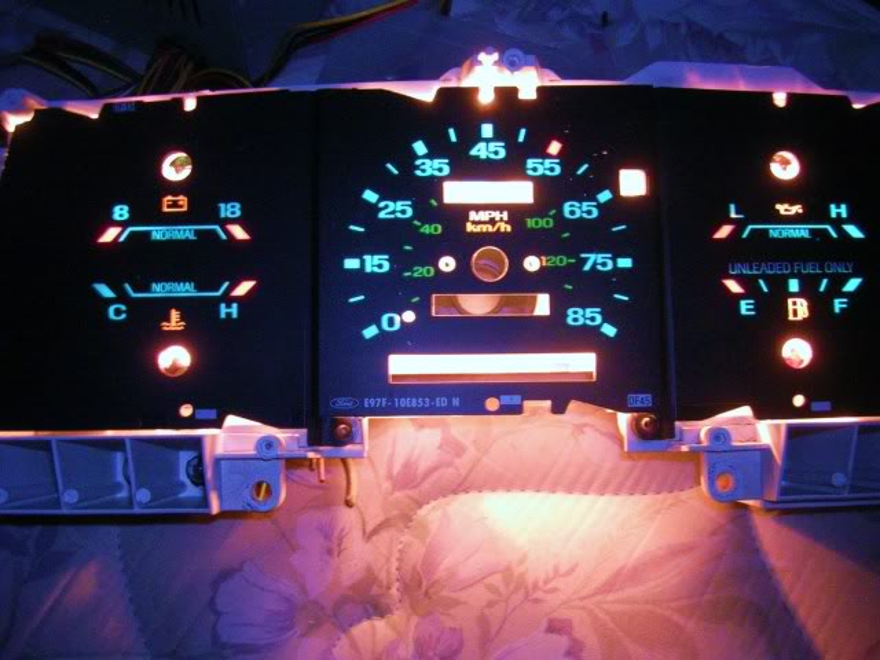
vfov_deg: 37.7
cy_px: 330
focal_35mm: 38
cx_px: 440
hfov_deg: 49.0
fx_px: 966
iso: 200
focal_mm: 5.8
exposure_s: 1/4.1
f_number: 2.8
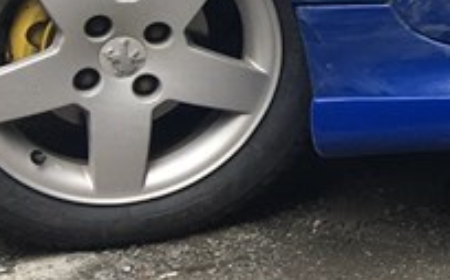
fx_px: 1850
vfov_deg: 8.5
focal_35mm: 151
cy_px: -117
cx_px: 971
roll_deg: -2.1
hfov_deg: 12.0
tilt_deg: -4.1
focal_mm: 4.15
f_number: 2.2
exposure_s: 1/200
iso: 25
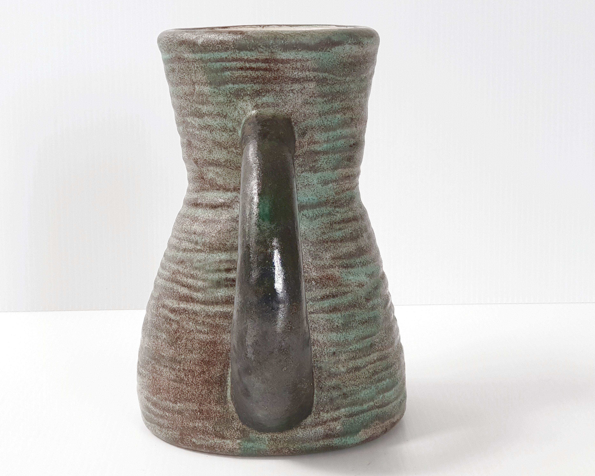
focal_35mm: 55
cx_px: 296
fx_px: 969
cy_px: 241
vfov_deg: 27.6
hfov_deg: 34.1
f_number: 2.4
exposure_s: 1/33
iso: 80
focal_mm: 6
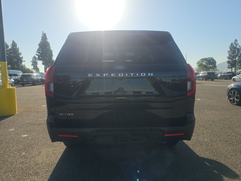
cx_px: 120
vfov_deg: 58.9
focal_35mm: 23
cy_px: 90
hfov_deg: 73.9
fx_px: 160
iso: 57
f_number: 1.4
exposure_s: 1/7940
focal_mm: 6.5
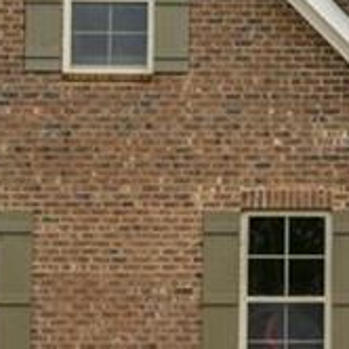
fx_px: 1791
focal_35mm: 157
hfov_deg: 10.8
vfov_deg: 11.1
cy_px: 157
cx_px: 479
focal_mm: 20
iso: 400
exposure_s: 1/80
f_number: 13
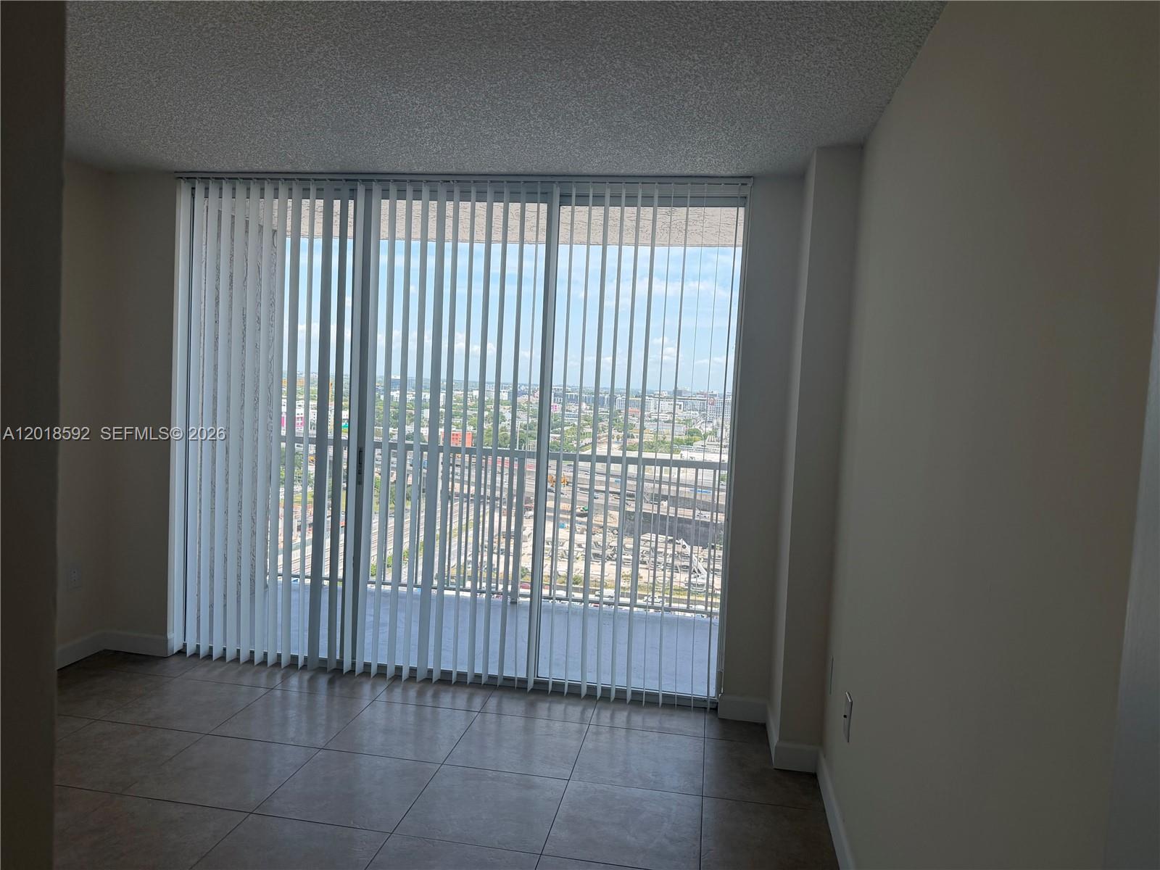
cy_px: 435
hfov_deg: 71.6
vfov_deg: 56.8
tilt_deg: -3.9
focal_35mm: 24
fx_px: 804
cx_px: 580
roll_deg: -2.4
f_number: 1.78
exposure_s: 1/1464
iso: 80
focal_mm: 6.76
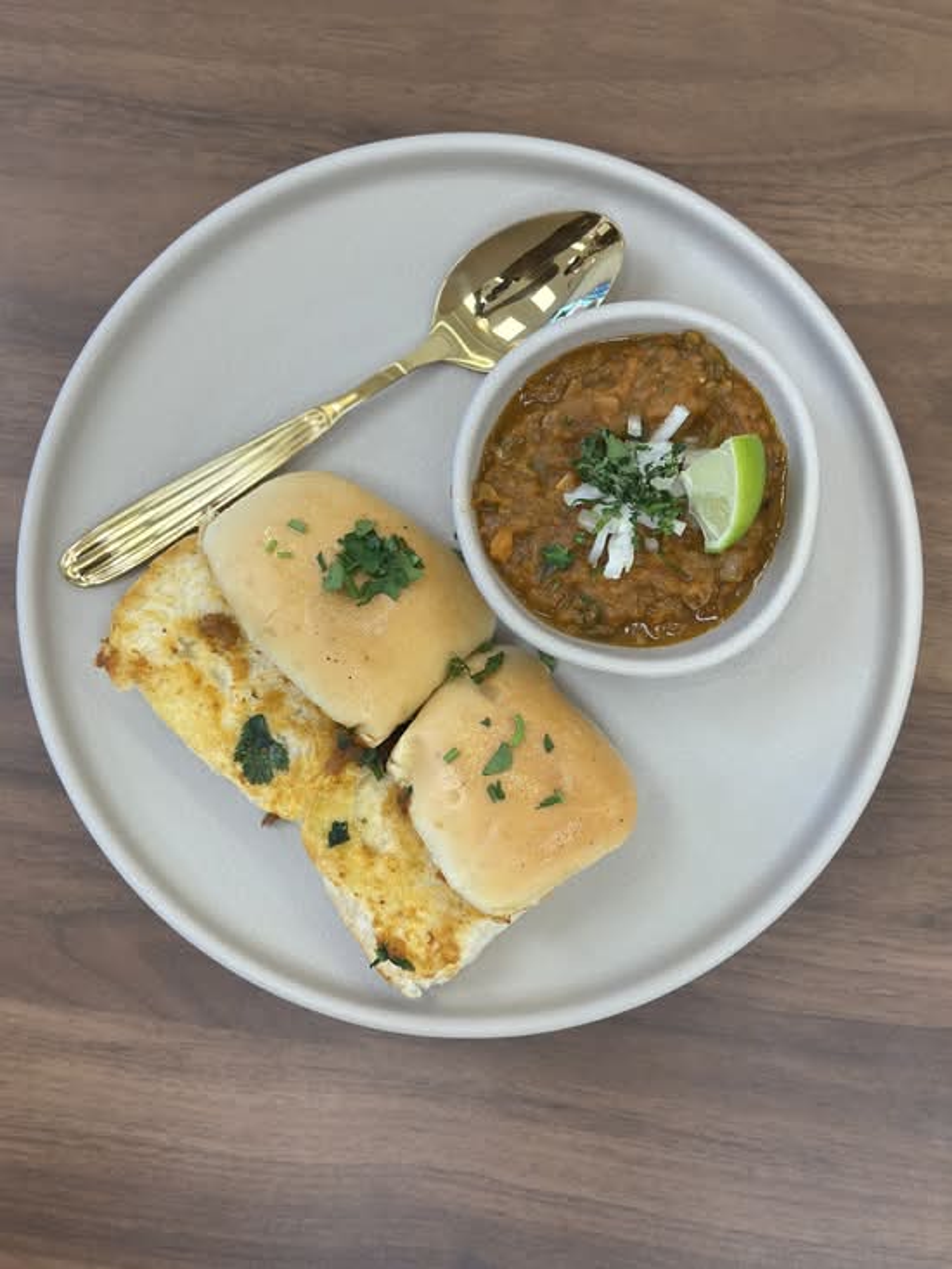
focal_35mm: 48
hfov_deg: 30.3
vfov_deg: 39.7
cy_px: 634
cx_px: 476
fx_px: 1760
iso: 64
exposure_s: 1/120
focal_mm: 6.86
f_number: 1.78
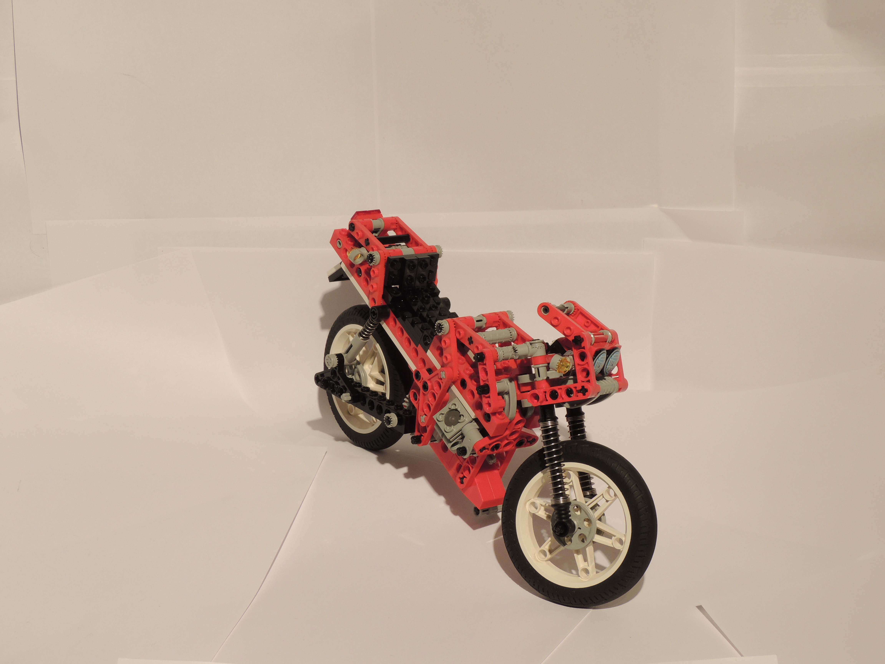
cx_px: 442
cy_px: 332
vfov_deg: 21.0
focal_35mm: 70
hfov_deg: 27.8
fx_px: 1790
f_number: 6.8
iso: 100
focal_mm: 12.4
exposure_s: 1/2.5
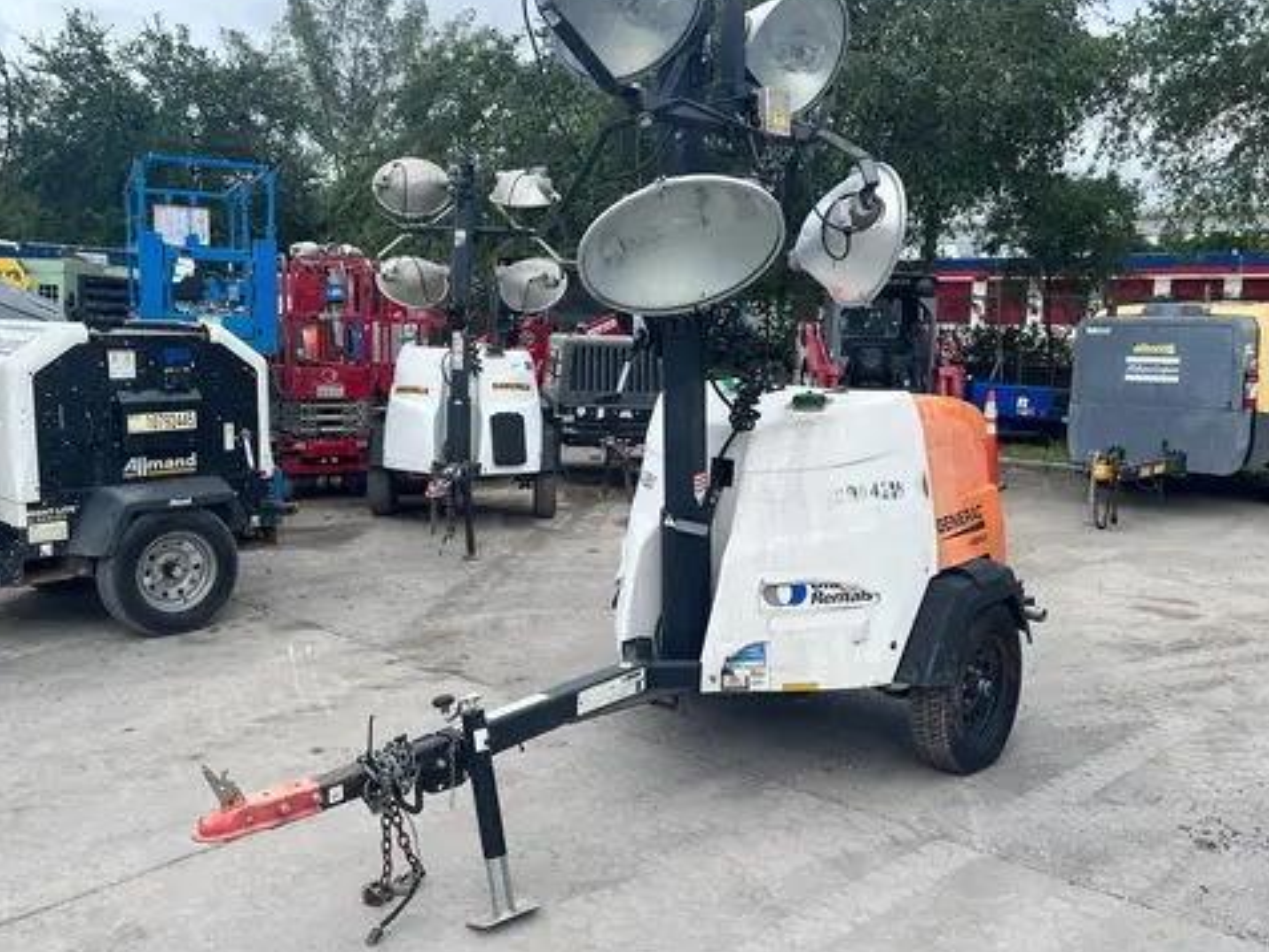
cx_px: 644
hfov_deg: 59.9
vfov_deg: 46.8
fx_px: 1100
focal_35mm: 30
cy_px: 467
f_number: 1.6
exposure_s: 1/920
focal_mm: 5.1
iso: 50
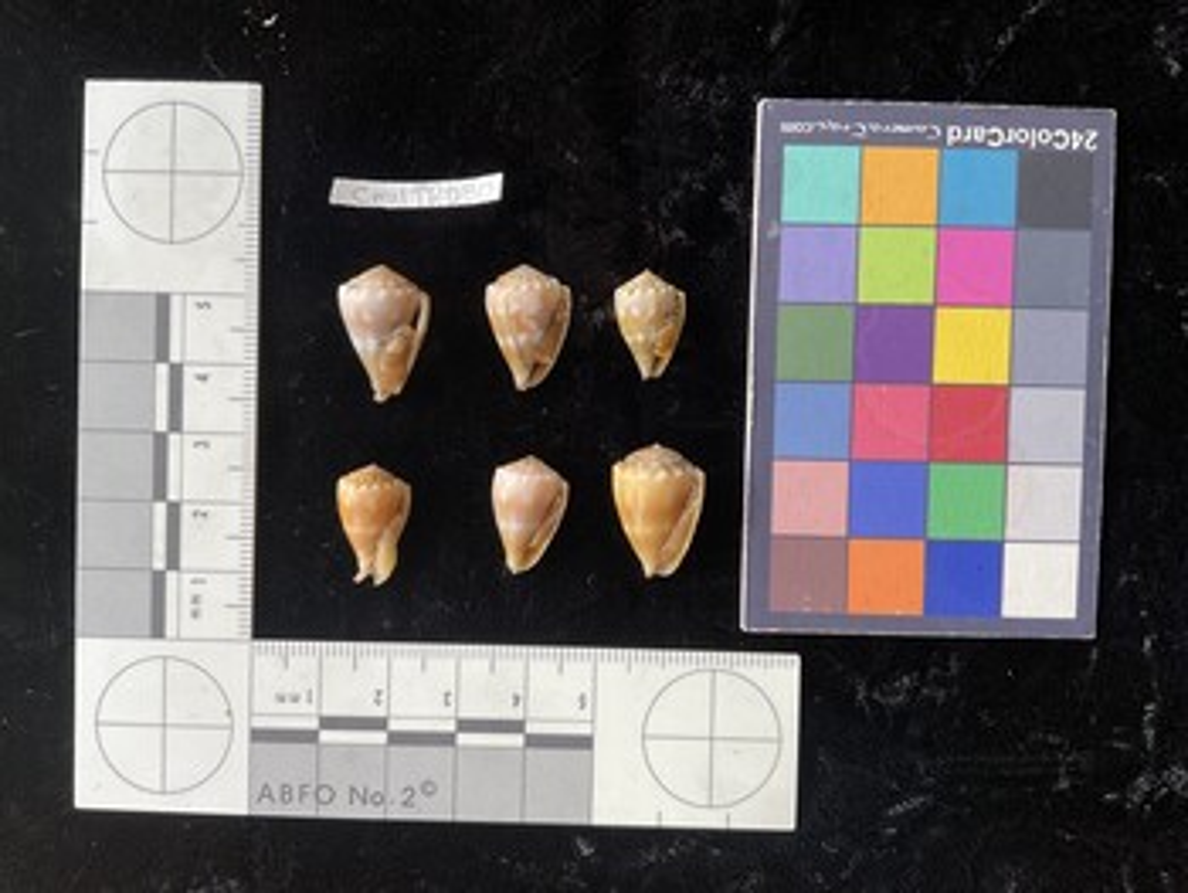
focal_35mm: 29
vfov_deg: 48.3
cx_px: 594
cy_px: 446
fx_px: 996
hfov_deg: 61.6
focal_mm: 3
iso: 40
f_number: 1.8
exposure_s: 1/120
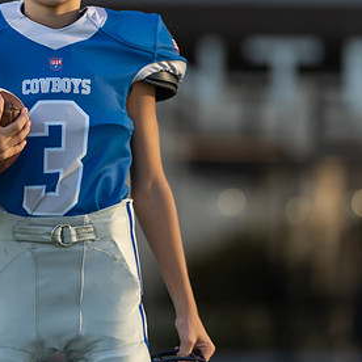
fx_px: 3964
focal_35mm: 335
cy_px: 87
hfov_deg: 5.2
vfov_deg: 5.2
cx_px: 70
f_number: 2.8
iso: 100
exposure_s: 1/640
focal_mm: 155
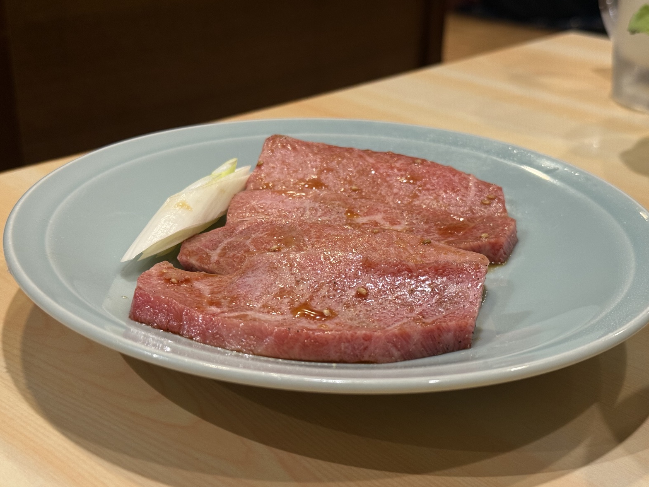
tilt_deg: -24.4
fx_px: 919
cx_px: 330
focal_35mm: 49
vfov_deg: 29.7
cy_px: 243
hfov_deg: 38.9
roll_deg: -2.1
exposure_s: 1/60
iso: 125
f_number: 1.78
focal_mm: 6.76
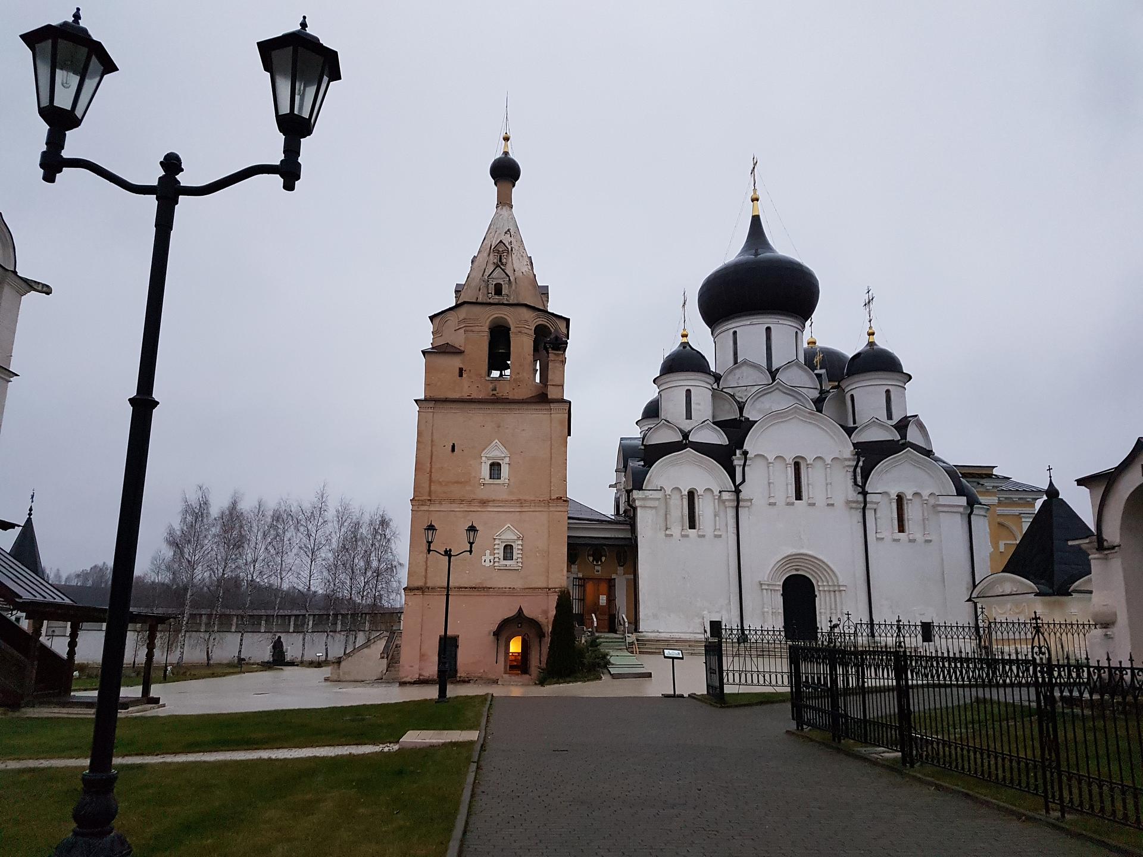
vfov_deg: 53.1
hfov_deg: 67.3
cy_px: 428
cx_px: 572
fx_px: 859
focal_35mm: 26
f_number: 1.7
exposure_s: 1/25
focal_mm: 4.2
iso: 250
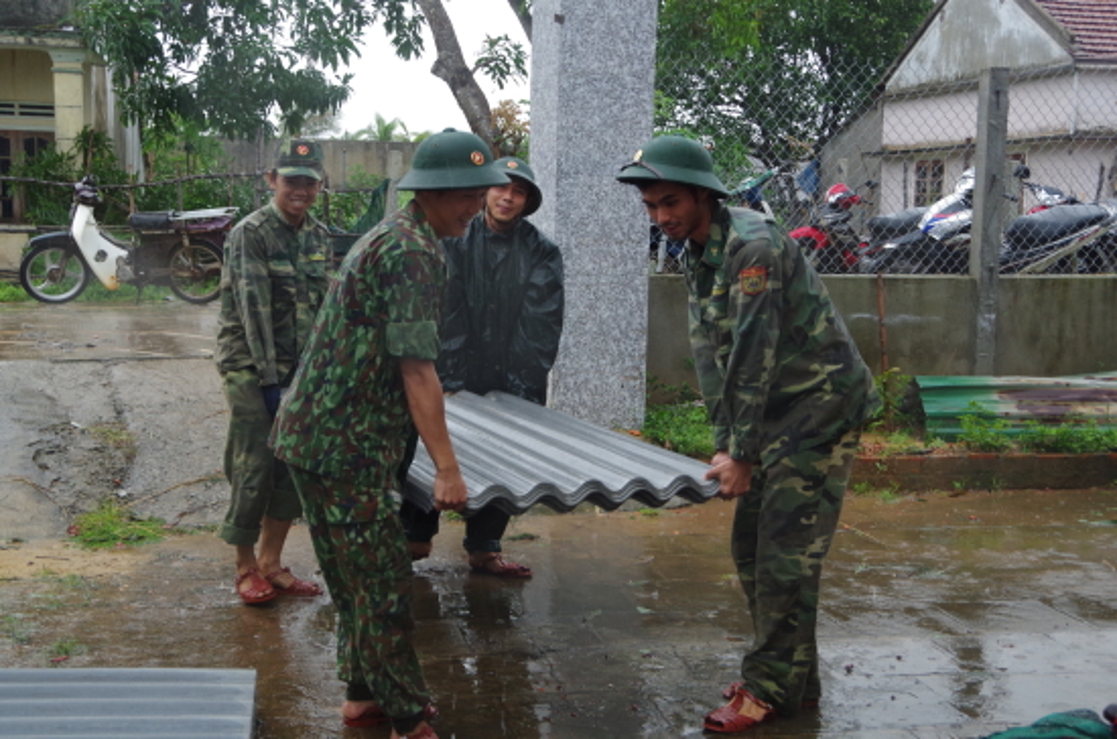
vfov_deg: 29.1
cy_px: 370
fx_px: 1424
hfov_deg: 42.8
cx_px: 558
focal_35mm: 46
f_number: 5.6
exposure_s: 1/125
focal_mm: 31
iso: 800
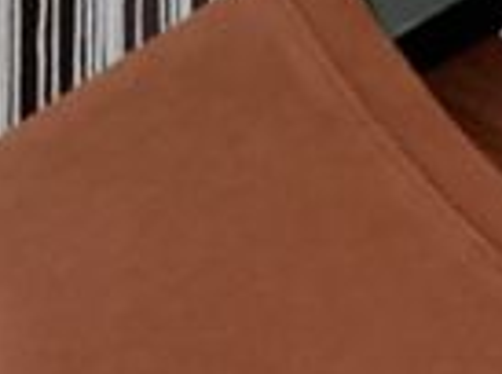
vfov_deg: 6.2
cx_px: 1121
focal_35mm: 227
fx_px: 3283
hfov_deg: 8.2
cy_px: 939
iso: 640
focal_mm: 3.3
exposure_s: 1/17
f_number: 2.4
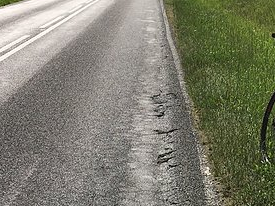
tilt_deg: -0.5
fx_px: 754
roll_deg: -1.5
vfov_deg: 15.1
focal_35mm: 95
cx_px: 239
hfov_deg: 20.3
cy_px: -30
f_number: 2.2
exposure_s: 1/2653
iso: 25
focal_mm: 4.15
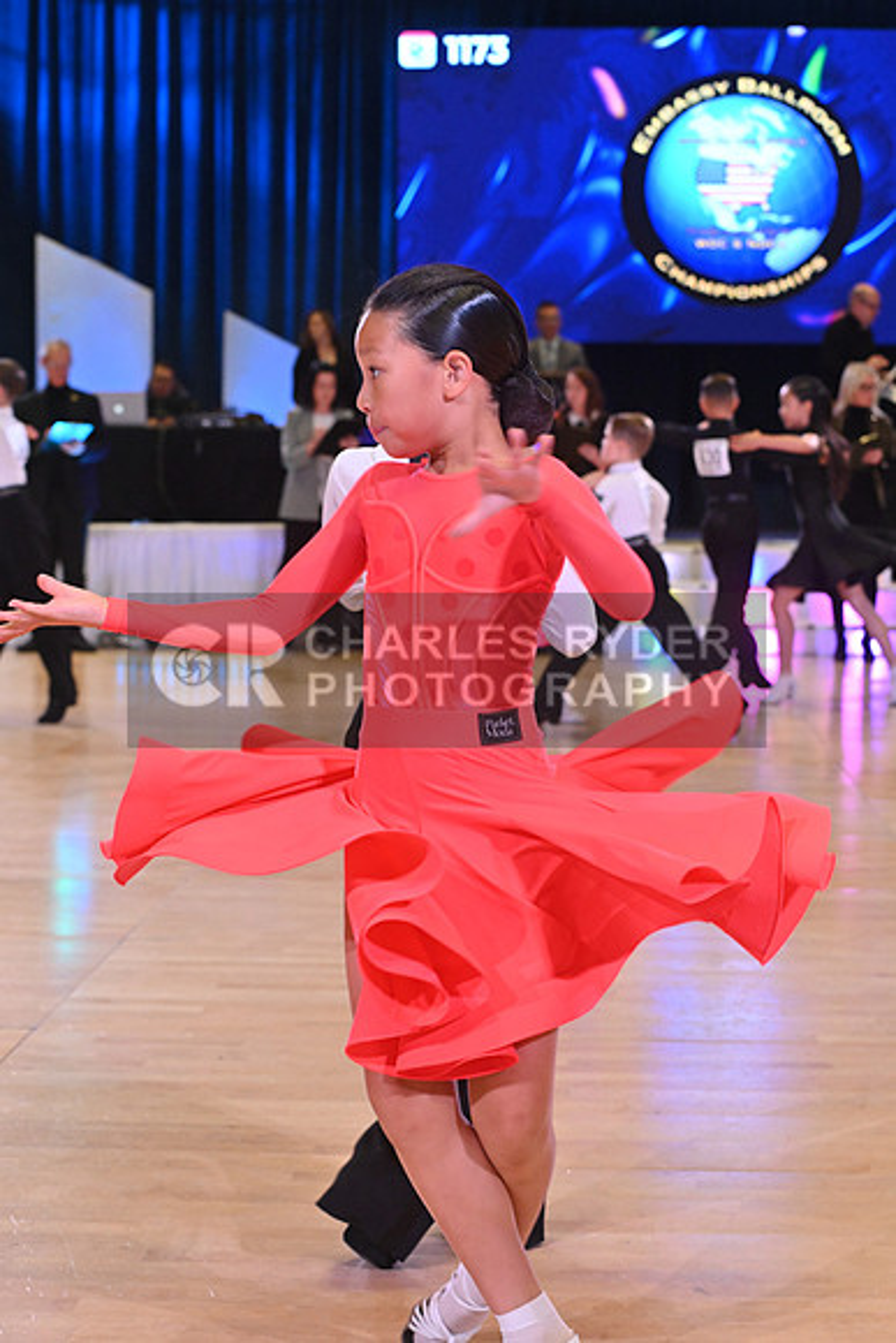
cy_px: 672
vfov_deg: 28.8
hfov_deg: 19.5
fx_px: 2612
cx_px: 448
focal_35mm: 70
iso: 4000
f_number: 7.1
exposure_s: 1/400
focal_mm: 70
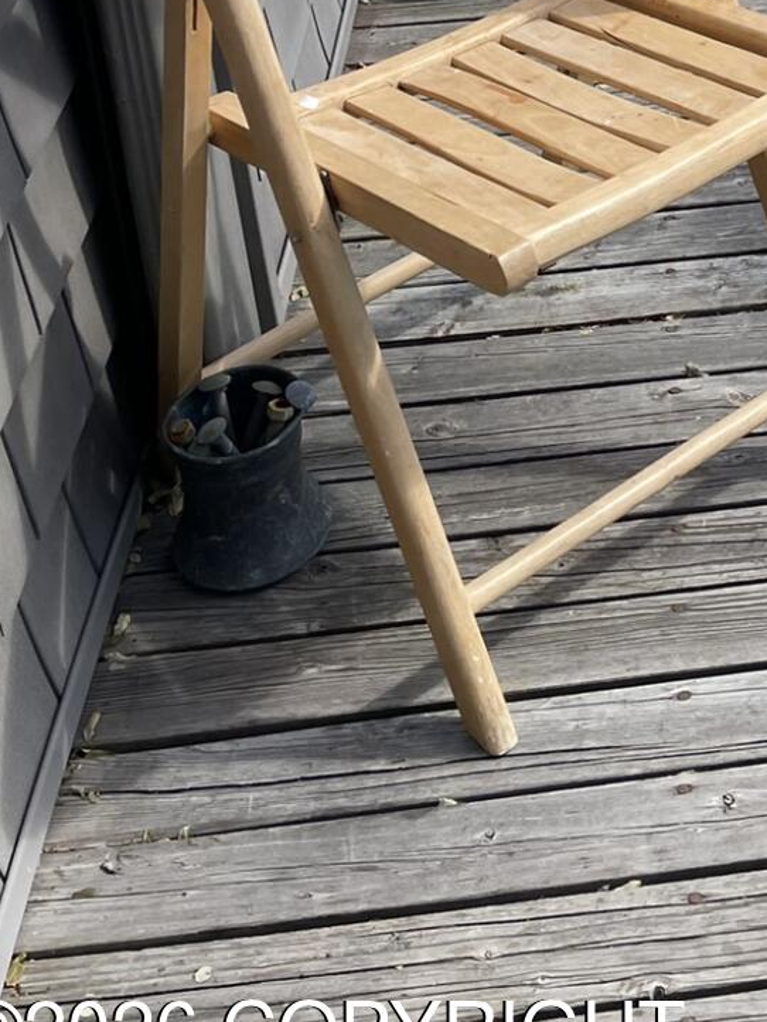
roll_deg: +1.1
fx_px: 2126
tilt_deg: -19.6
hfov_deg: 18.9
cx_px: 1017
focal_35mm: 72
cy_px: -255
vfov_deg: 24.1
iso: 32
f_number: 1.6
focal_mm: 4.2
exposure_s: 1/2451
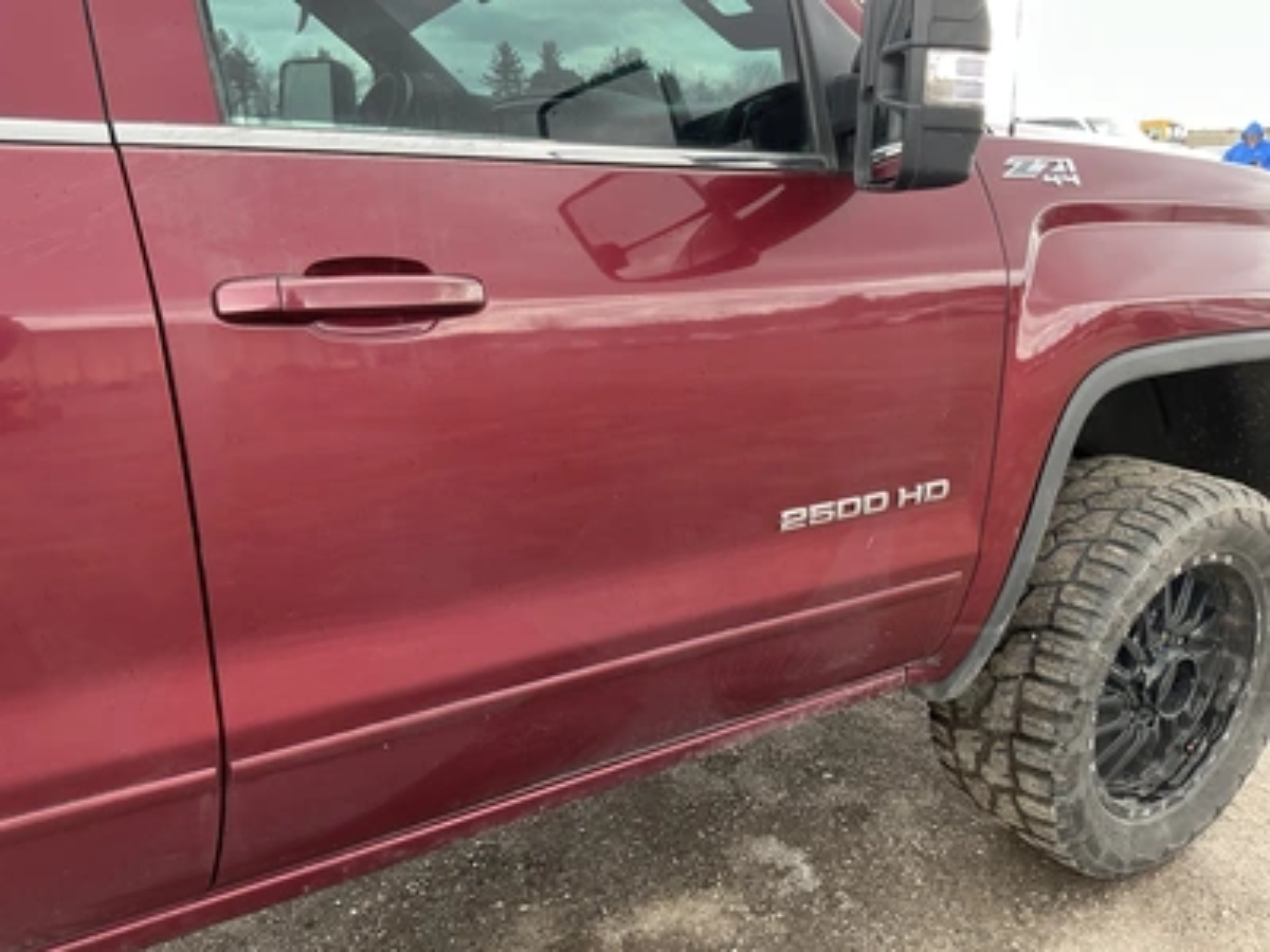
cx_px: 635
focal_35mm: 28
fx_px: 1027
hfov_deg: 63.4
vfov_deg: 49.7
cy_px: 476
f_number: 1.8
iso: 64
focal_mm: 3
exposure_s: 1/122
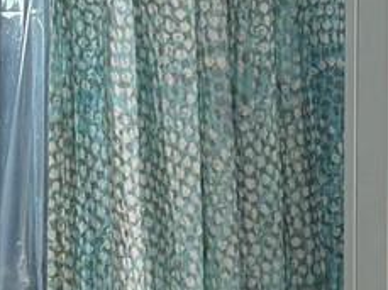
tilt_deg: -7.2
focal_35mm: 182
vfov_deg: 8.1
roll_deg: +0.2
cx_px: 130
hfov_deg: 10.9
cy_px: 292
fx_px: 2037
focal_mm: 5.96
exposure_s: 1/120
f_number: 1.6
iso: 80
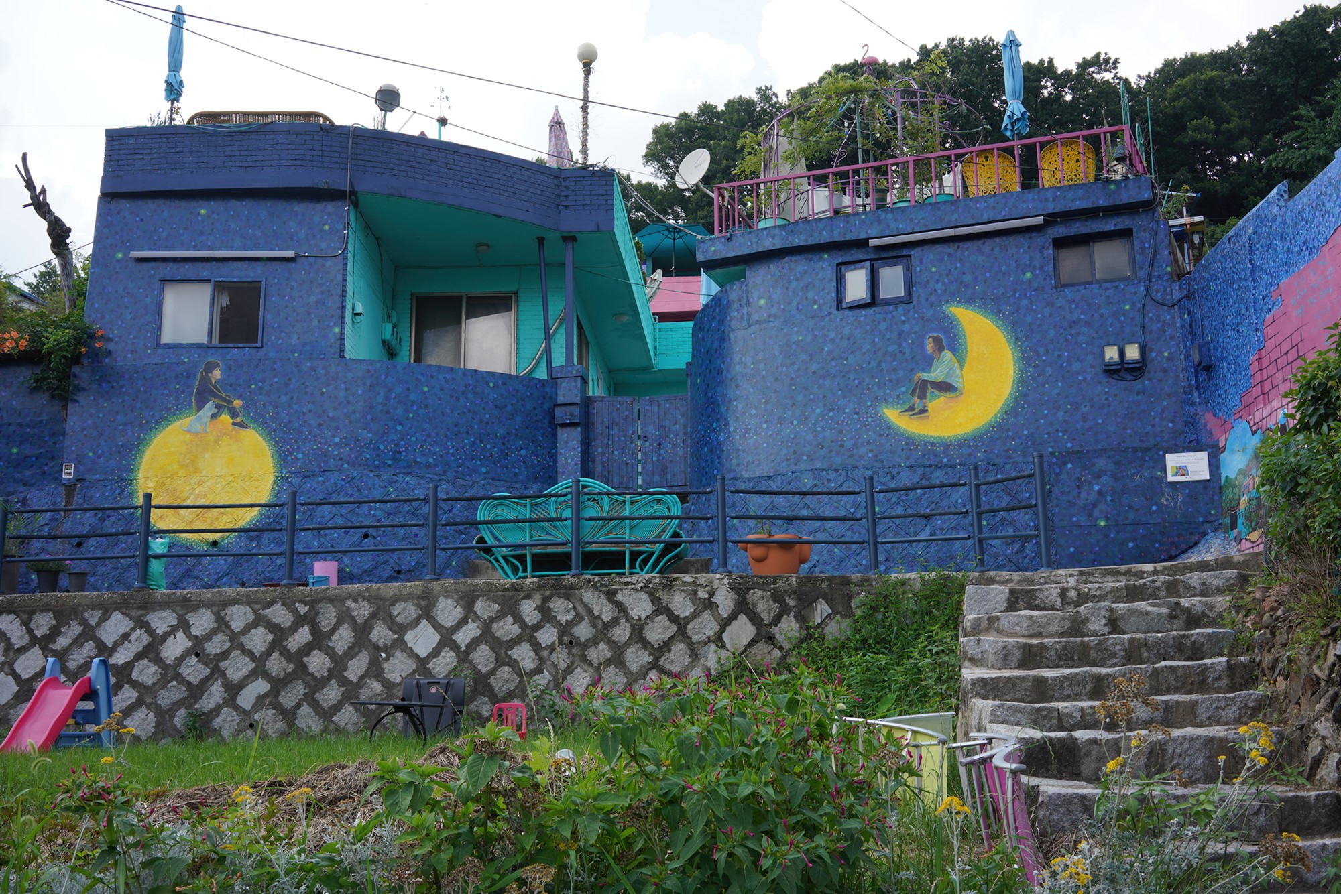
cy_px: 447
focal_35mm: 35
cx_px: 670
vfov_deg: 37.9
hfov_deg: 54.4
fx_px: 1304
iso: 200
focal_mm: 35
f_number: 11
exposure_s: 1/100
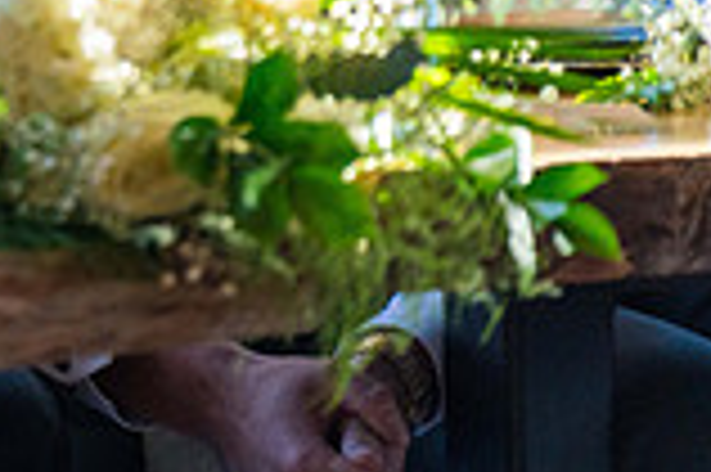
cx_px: -342
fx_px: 10871
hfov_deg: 3.7
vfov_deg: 2.5
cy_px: -348
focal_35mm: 551
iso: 1000
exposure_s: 1/400
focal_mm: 150
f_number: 2.8
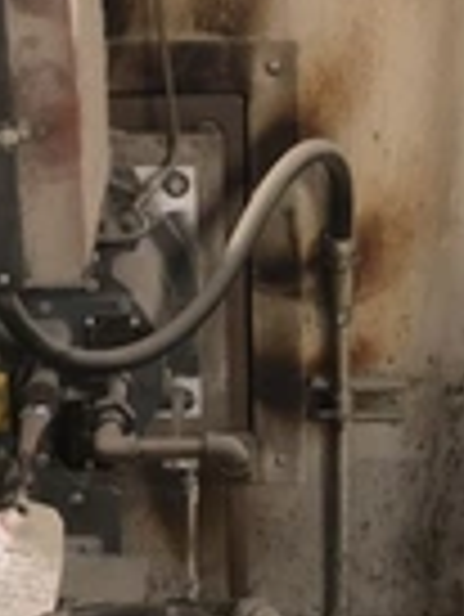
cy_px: 670
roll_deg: +0.2
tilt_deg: -27.5
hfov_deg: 9.8
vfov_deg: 12.8
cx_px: 189
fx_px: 2712
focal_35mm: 152
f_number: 2.4
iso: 160
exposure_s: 1/15
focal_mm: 6
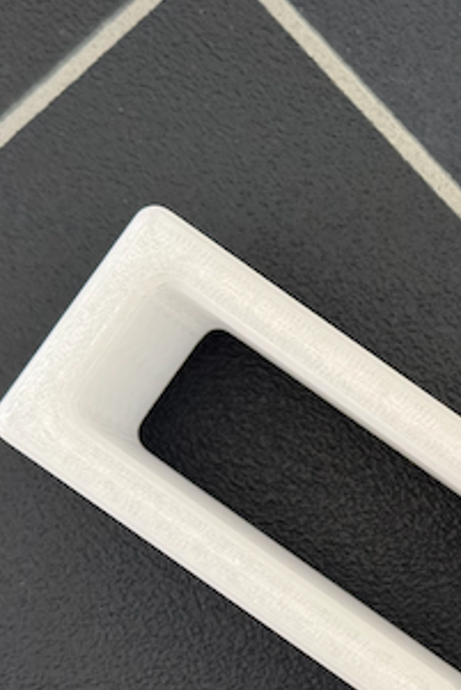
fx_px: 2034
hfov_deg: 12.6
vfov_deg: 19.1
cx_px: 548
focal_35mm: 106
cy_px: 541
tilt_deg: -87.6
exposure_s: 1/37
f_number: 1.78
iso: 500
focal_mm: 6.76
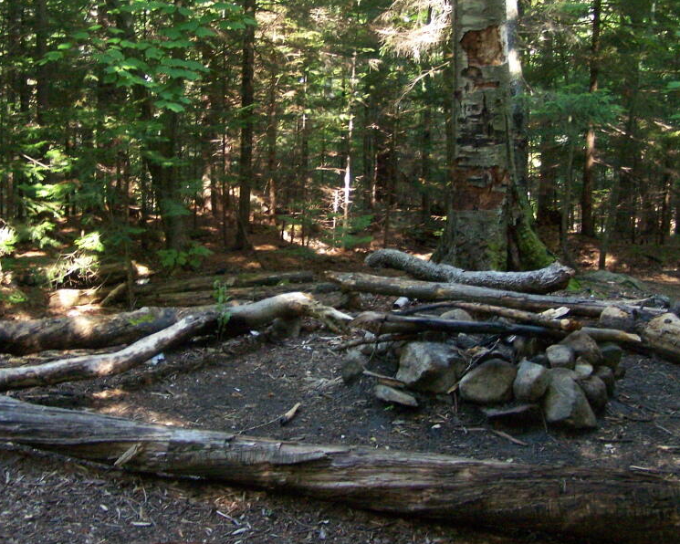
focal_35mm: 51
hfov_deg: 36.6
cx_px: 312
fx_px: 1026
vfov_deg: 29.6
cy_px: 203
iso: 400
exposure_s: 1/80
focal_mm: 6.3
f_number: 2.8
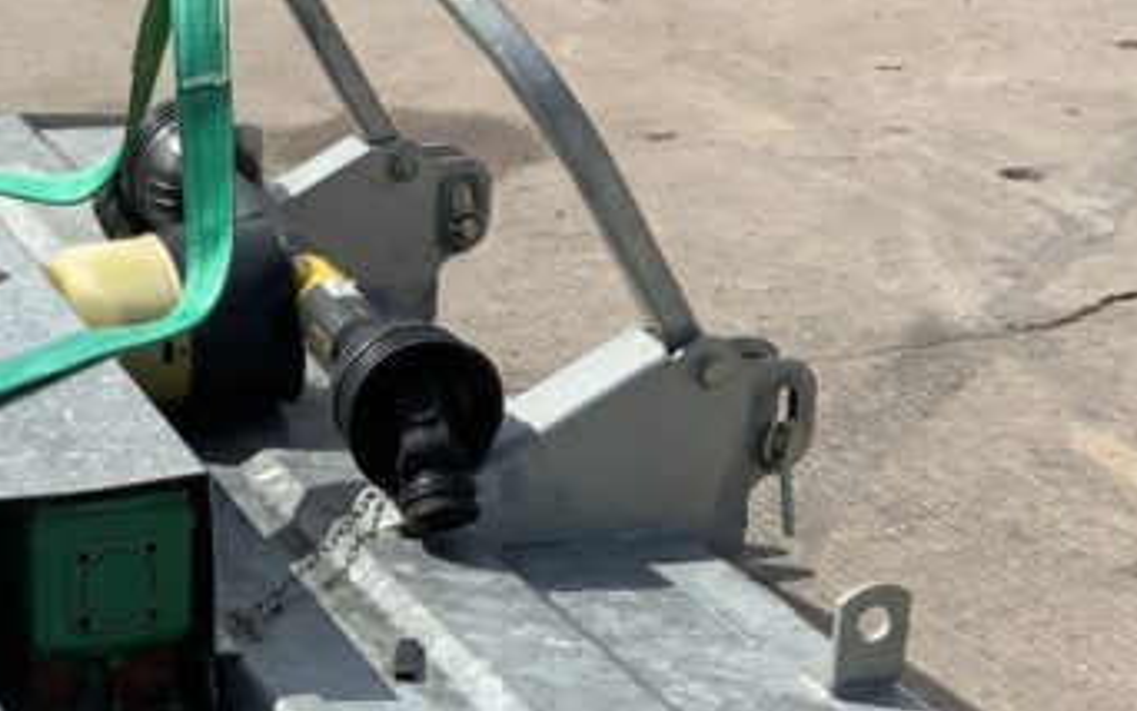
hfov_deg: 22.0
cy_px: 714
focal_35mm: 92
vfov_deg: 14.0
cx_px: 103
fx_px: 2852
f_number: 1.8
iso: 16
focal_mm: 3
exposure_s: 1/2427
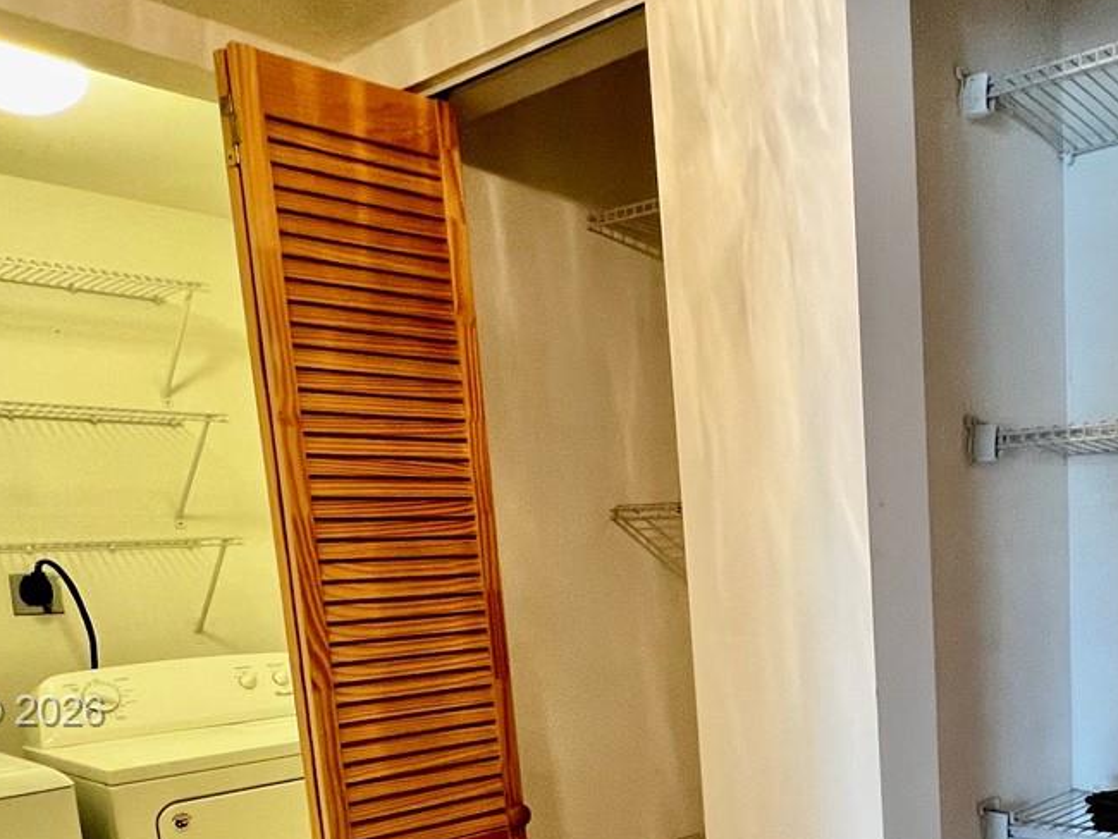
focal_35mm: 32
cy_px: 713
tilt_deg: -8.5
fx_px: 1034
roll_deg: +2.4
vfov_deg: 41.5
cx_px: 944
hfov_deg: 51.9
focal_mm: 1.57
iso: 200
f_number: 1.8
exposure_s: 1/60
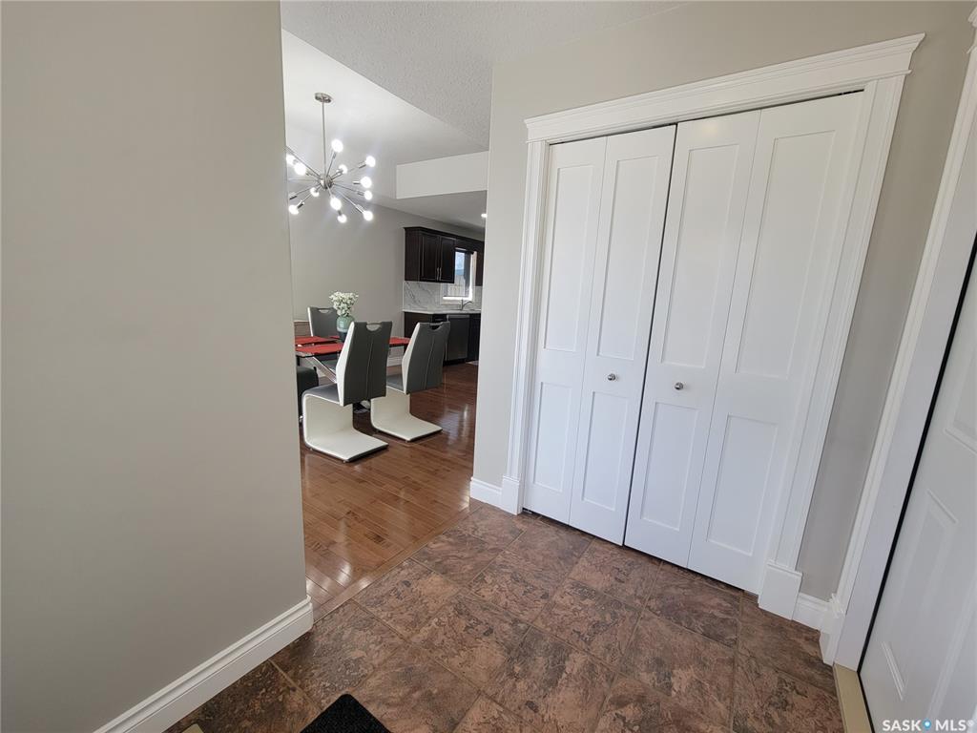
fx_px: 367
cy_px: 366
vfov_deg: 89.9
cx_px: 488
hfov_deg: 106.2
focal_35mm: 13
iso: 80
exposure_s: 1/120
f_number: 2.2
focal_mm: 2.2
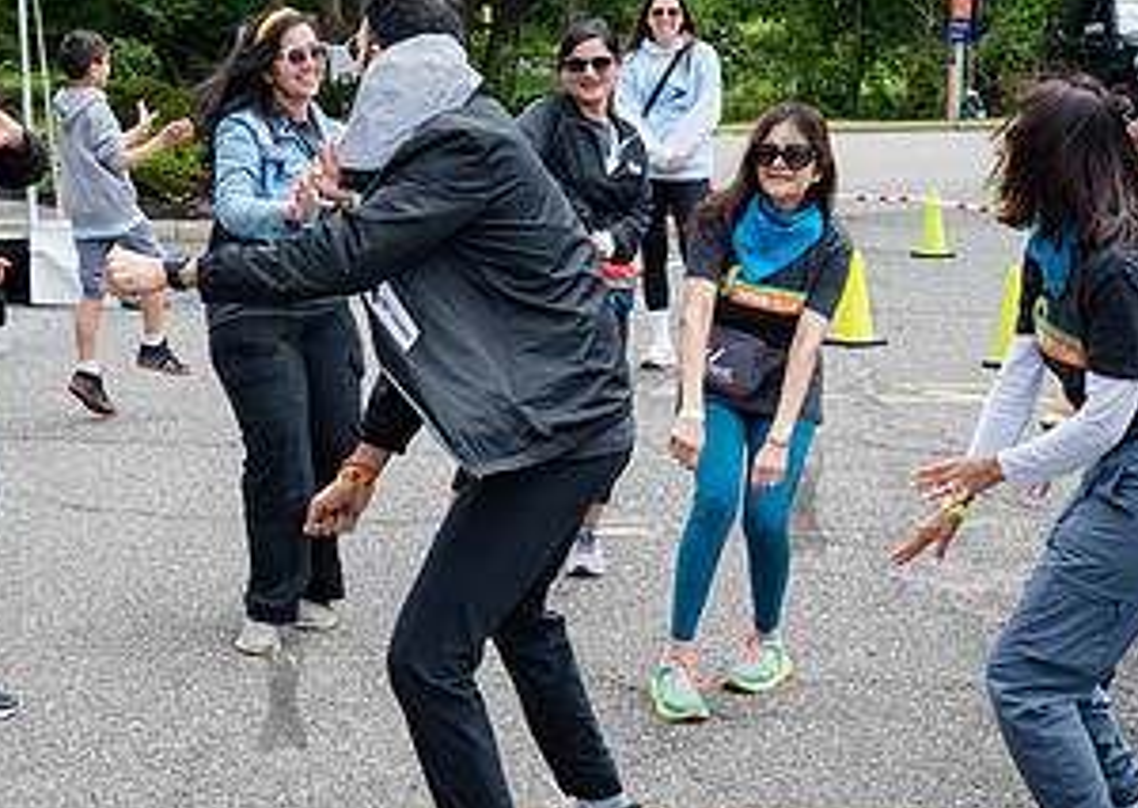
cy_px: 293
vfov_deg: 17.5
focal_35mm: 81
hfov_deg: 24.4
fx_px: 2613
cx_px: 351
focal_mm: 38
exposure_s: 1/500
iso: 400
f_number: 5.6
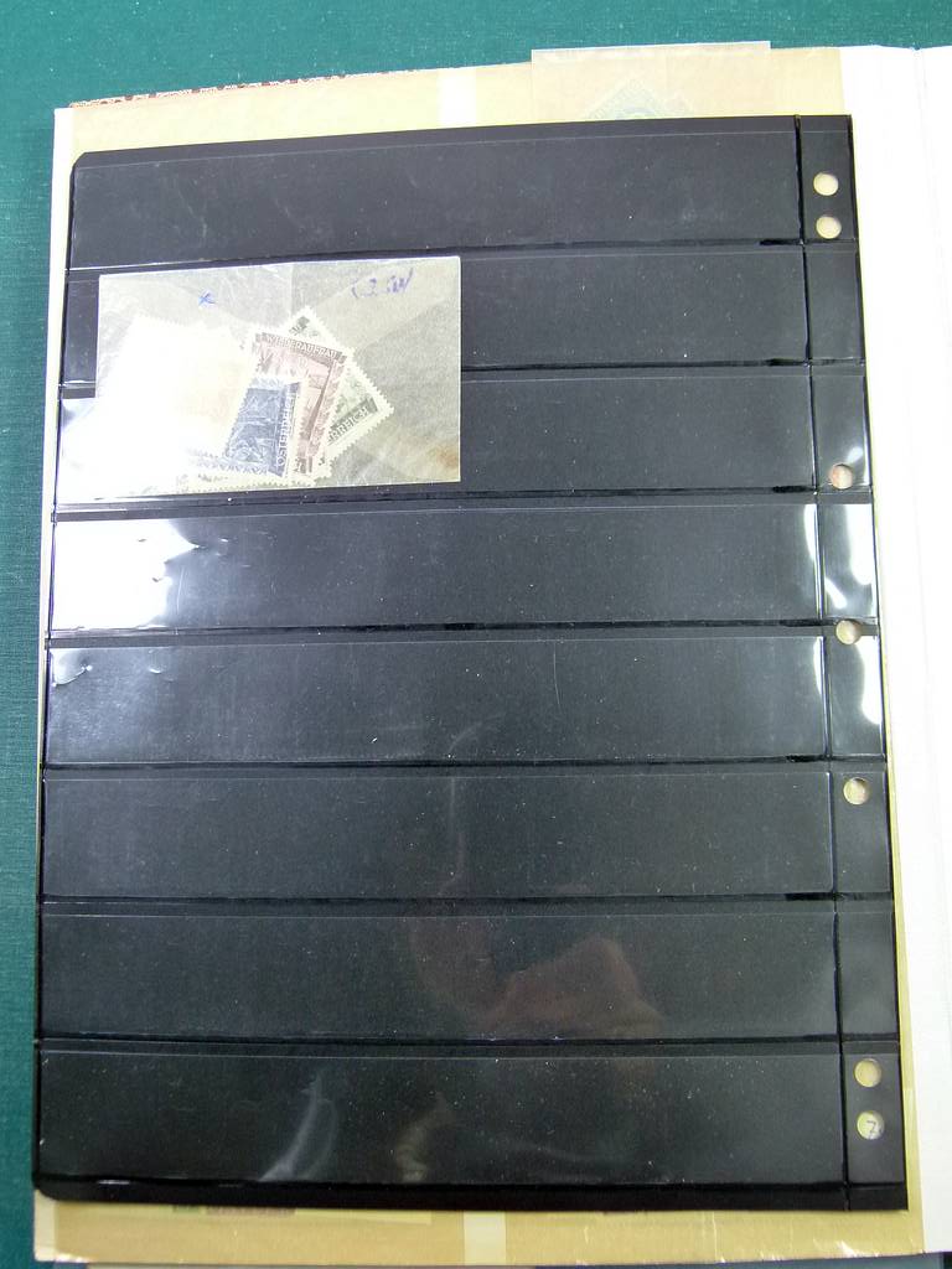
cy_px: 634
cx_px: 476
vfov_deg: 54.0
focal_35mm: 34
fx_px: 1247
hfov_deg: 41.8
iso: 250
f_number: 3
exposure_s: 1/60
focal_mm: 6.2
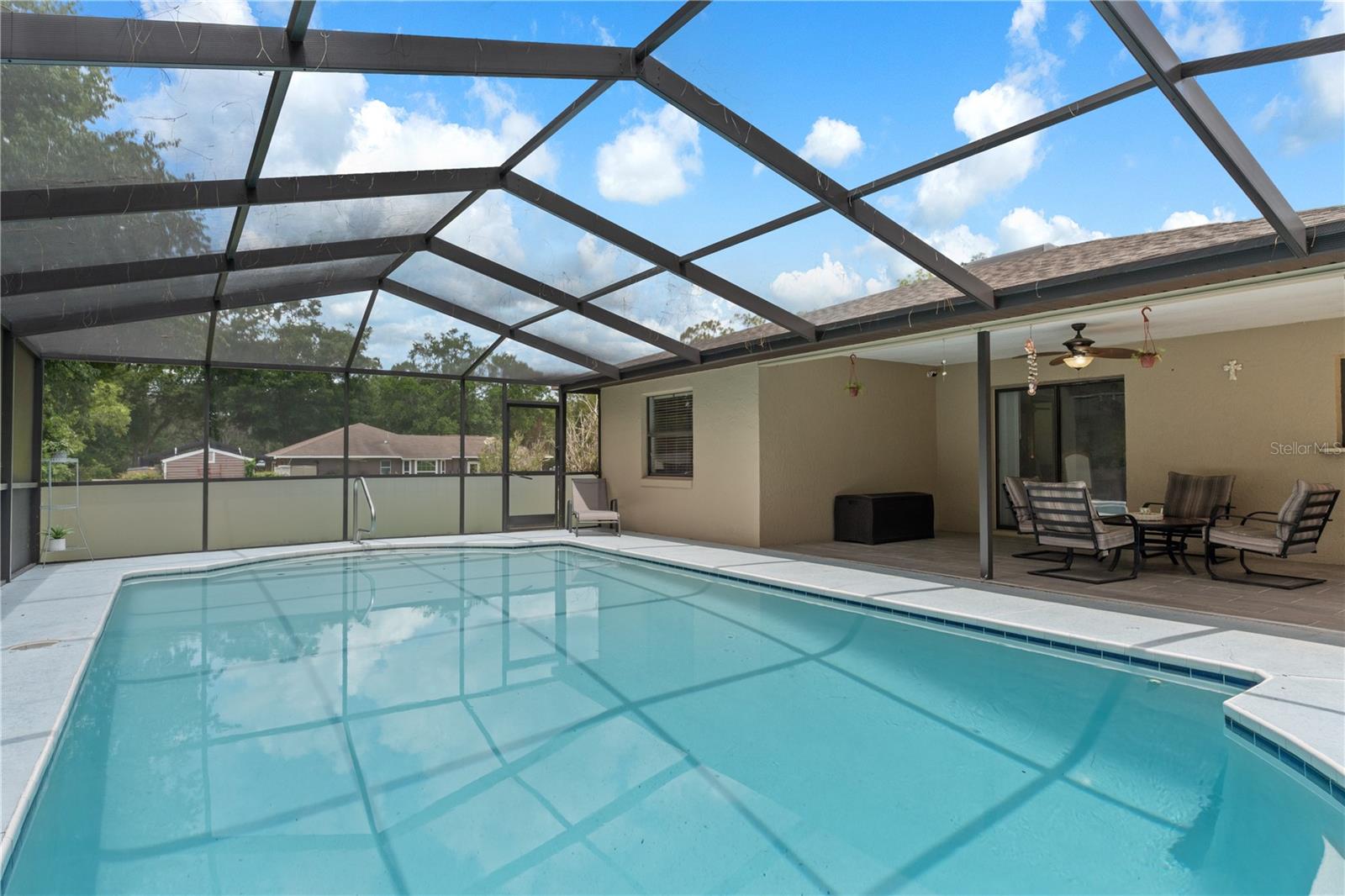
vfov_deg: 63.2
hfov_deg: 85.4
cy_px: 448
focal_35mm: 20
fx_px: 728
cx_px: 672
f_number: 8
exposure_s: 1/200
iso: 320
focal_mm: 13
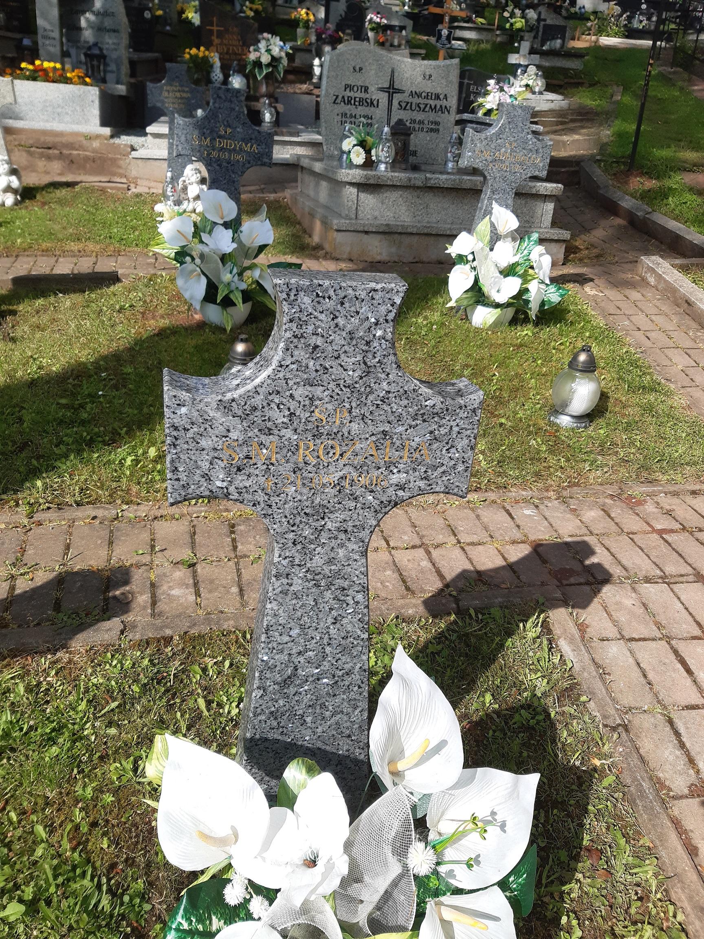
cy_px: 470
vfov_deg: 67.3
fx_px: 705
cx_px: 352
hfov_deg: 53.1
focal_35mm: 26
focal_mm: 3.92
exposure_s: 1/1600
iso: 40
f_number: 1.7
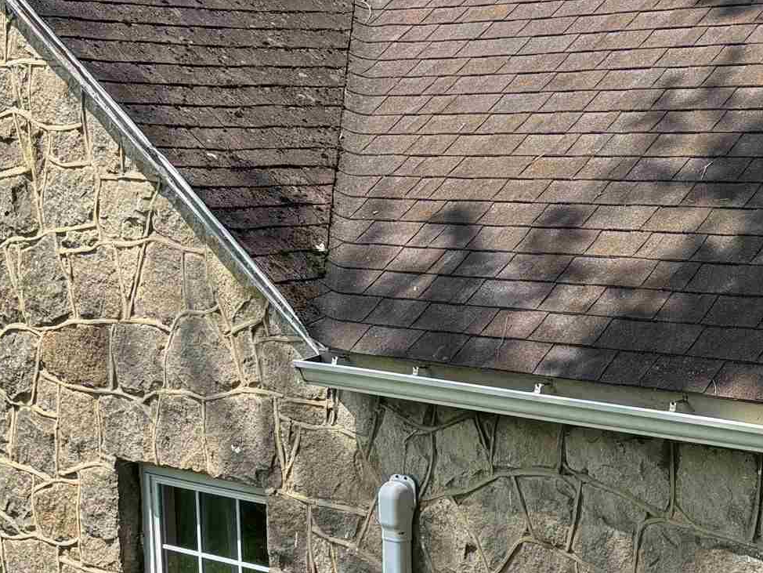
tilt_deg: -11.5
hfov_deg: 23.6
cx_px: 570
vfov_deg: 17.9
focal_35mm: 82
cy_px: 449
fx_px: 1808
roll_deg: +0.2
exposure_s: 1/1437
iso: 50
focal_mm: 5.96
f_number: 1.6
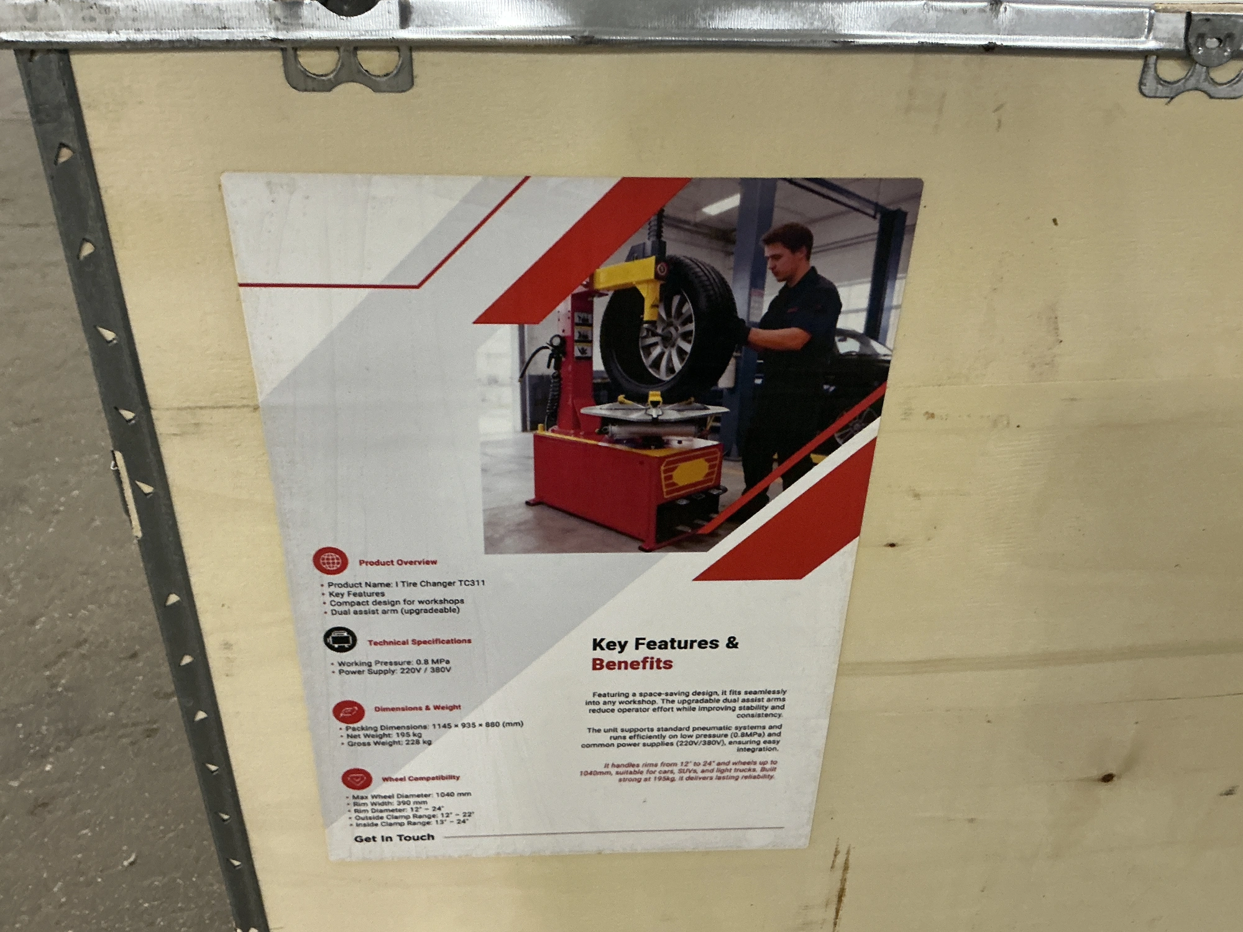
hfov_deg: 63.4
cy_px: 466
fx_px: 1005
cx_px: 622
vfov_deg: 49.7
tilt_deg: -31.6
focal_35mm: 28
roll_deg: -1.9
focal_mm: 3
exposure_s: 1/60
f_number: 1.8
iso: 250
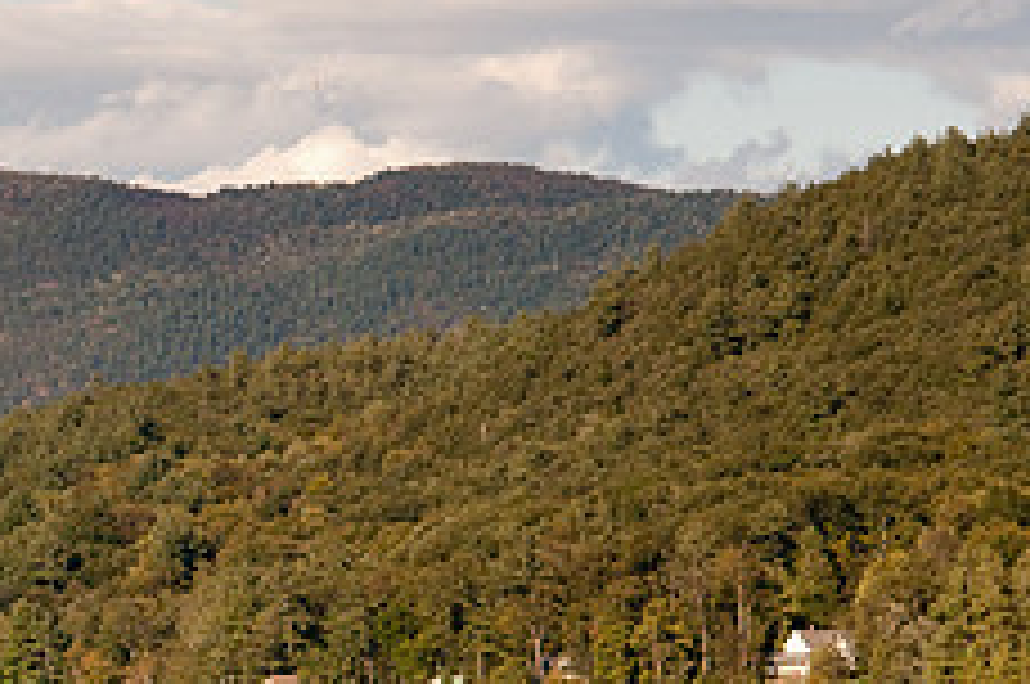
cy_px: 488
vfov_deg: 1.2
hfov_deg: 1.8
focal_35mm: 1141
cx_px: -4
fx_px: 32599
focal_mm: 300
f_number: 11
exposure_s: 1/500
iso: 200
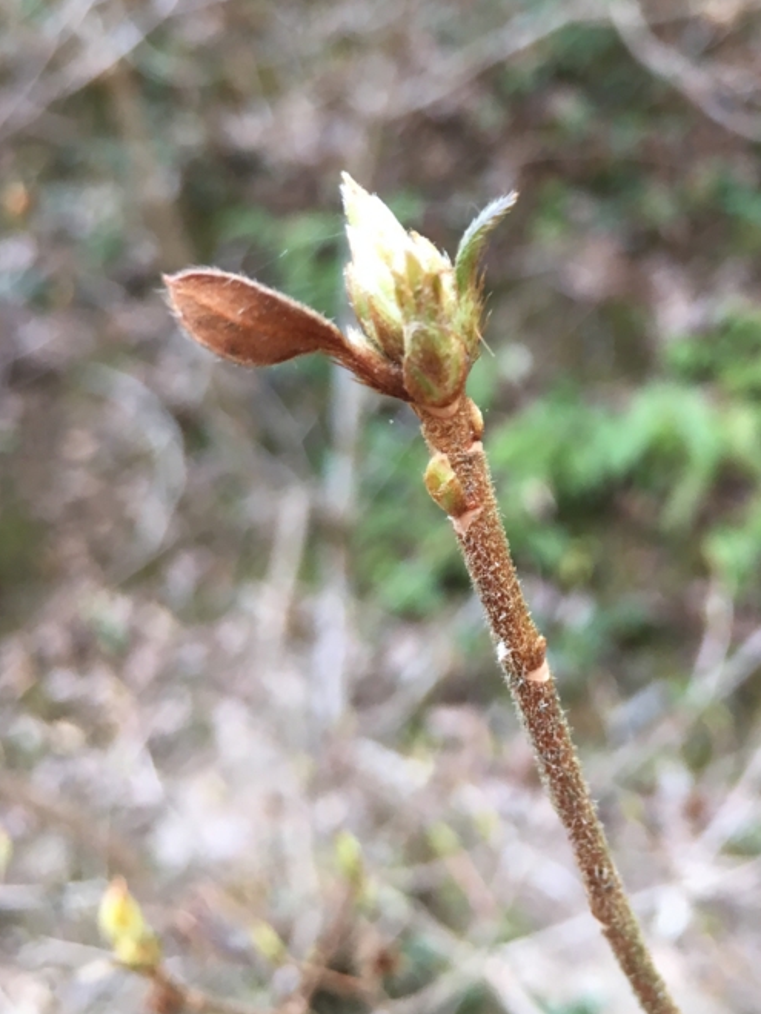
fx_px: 1319
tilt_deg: +5.2
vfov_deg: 41.3
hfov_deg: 31.7
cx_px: 558
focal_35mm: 45
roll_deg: +2.7
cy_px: 310
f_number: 2.2
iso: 25
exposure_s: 1/30
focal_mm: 4.15
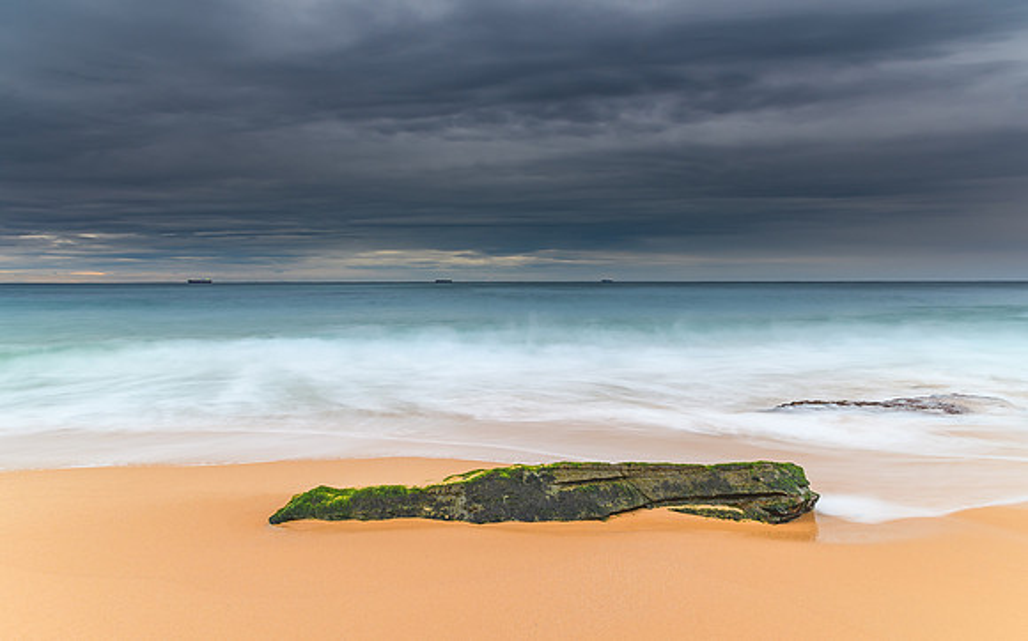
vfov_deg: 49.6
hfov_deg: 73.0
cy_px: 335
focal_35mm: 25
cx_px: 514
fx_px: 694
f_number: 8
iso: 100
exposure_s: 3
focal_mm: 16
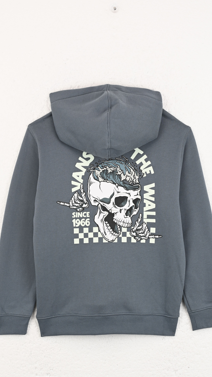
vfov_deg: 19.1
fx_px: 1119
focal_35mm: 112
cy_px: 186
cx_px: 105
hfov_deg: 10.8
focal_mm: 105
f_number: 11
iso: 250
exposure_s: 1/160
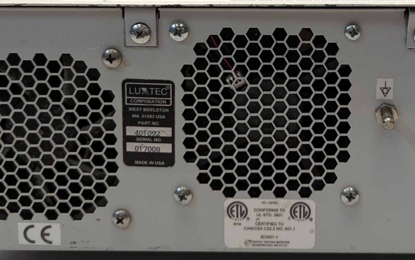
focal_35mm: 54
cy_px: 31
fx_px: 611
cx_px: 292
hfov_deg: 36.9
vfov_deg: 23.4
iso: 112
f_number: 1.85
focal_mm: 6.81
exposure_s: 1/100
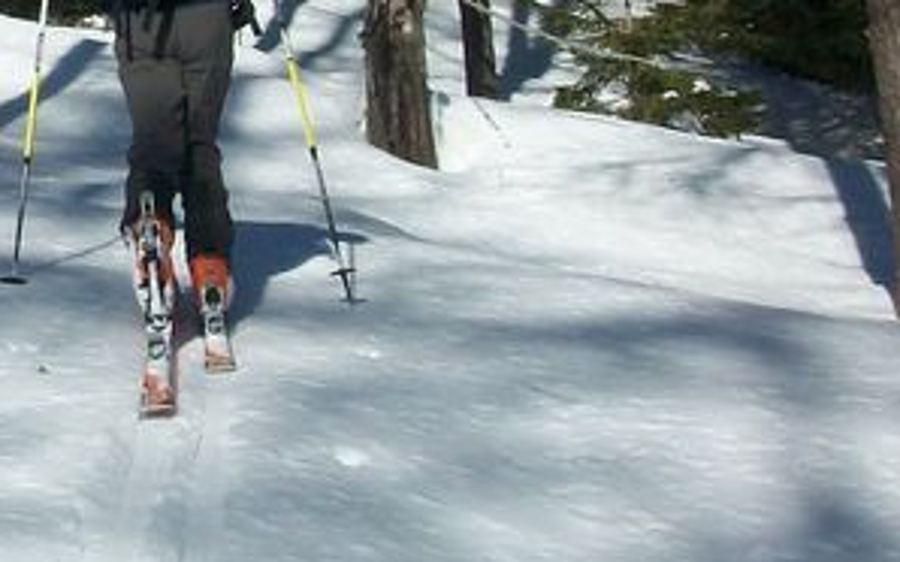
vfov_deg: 11.4
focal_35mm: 113
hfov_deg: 18.1
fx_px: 2771
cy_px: -54
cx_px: 44
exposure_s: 1/800
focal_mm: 5.7
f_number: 5.5
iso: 80
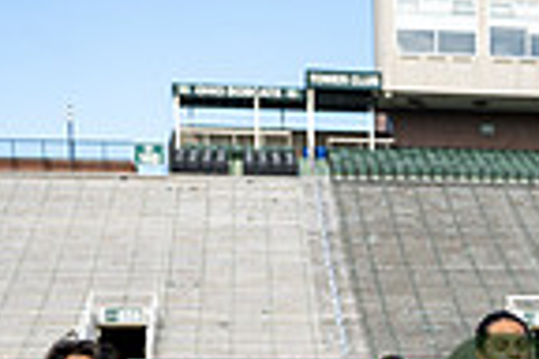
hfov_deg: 15.3
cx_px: 719
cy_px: 510
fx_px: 1901
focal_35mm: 127
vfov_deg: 10.5
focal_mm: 31.5
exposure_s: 1/250
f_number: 4.5
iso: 80
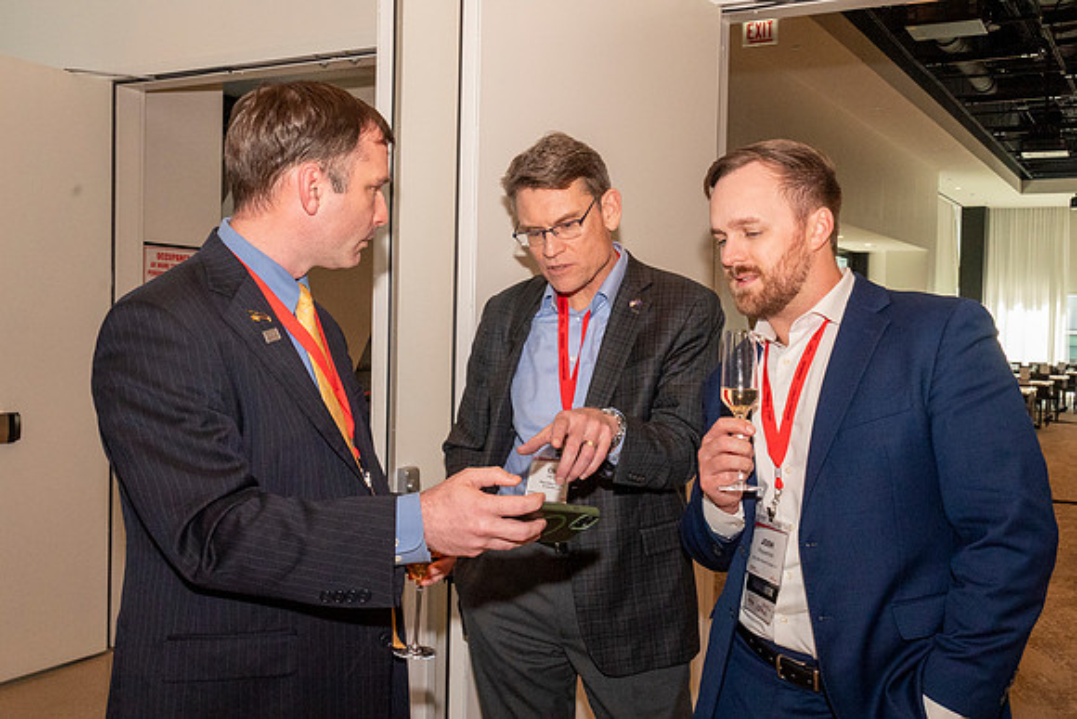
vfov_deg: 36.0
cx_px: 538
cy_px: 360
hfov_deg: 51.9
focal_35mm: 37
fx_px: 1107
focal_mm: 25
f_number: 13
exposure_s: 1/125
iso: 2500
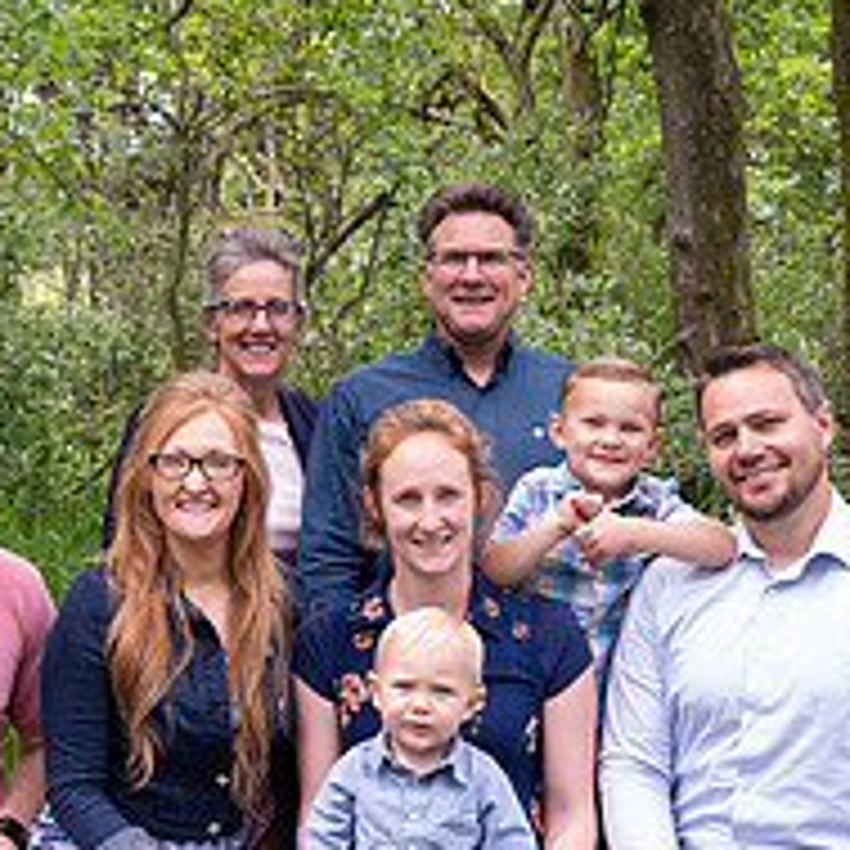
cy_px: 473
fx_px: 2500
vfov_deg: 19.3
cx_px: 186
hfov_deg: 19.1
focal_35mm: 90
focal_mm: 24
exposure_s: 1/160
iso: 500
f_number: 6.3
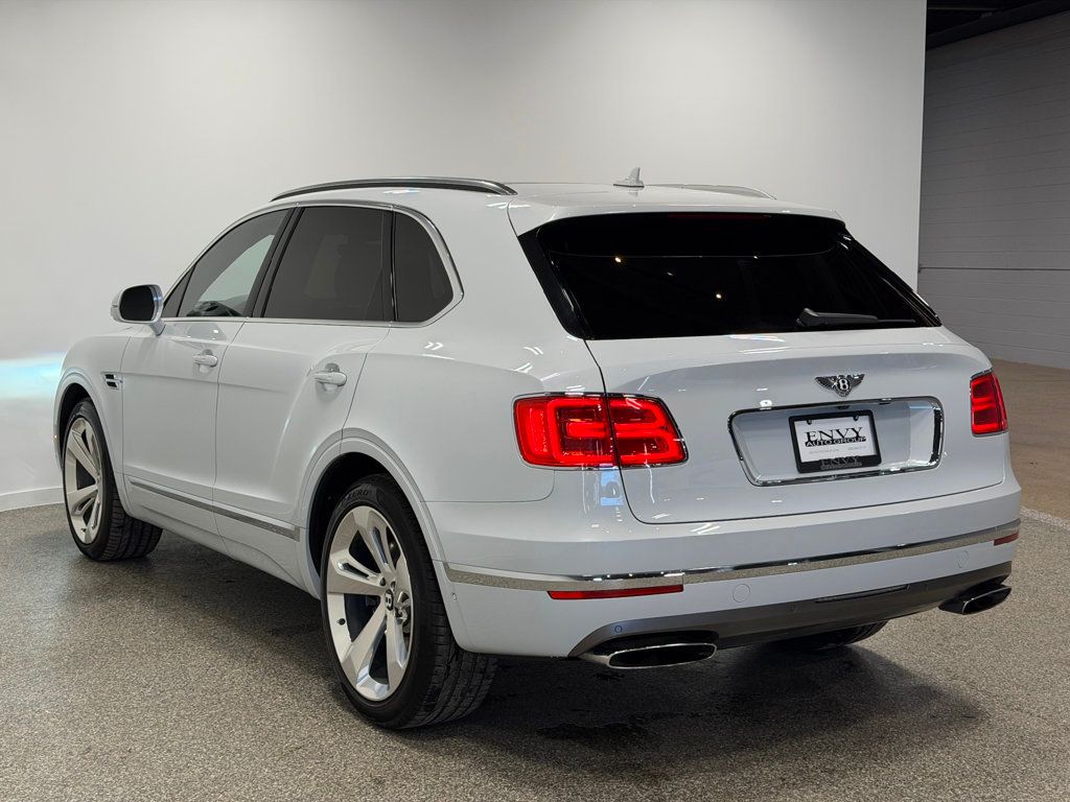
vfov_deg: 30.3
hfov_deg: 39.7
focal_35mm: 48
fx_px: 1484
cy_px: 401
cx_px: 535
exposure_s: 1/398
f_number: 1.78
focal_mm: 6.76
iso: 64
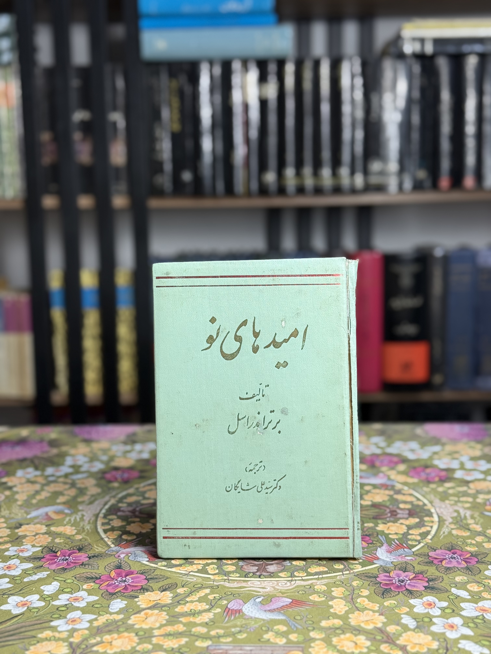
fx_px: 908
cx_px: 246
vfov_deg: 39.7
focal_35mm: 48
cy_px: 327
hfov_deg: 30.3
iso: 80
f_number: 1.78
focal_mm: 6.76
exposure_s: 1/100
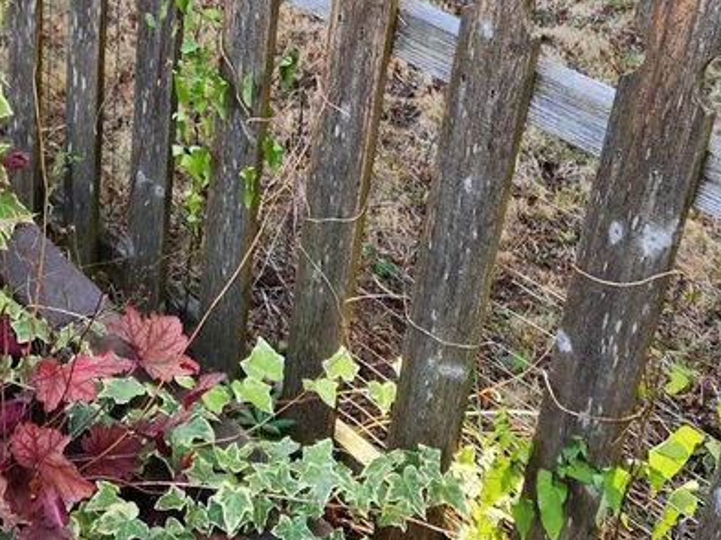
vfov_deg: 23.6
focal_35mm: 60
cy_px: 29
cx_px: 31
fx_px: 1249
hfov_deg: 30.4
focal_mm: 5.4
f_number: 1.8
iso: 64
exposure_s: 1/180
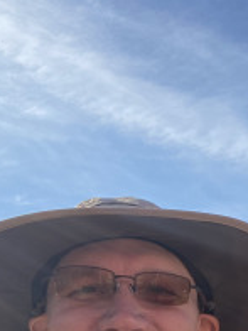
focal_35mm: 75
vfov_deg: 23.8
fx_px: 716
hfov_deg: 18.2
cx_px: 331
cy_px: 390
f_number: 2.2
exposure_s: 1/407
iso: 25
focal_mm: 2.71
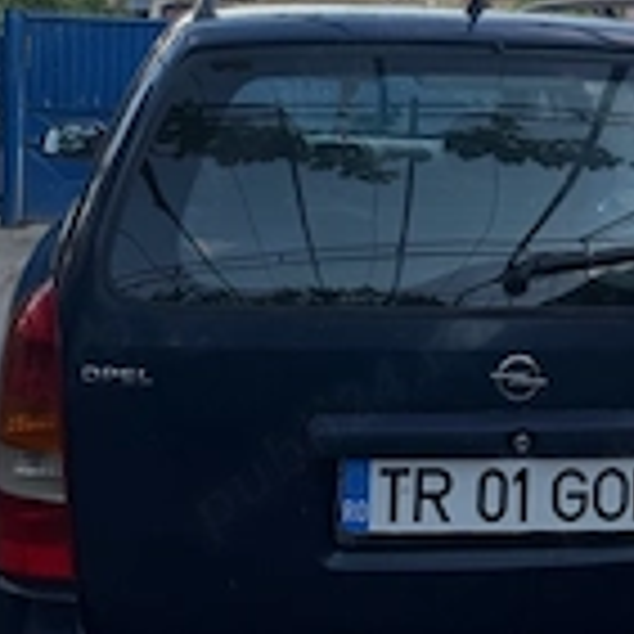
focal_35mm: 60
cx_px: 427
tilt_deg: -4.5
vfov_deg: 28.0
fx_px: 1243
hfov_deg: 28.4
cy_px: 126
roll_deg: -2.4
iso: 80
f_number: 1.78
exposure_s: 1/920
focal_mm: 6.76
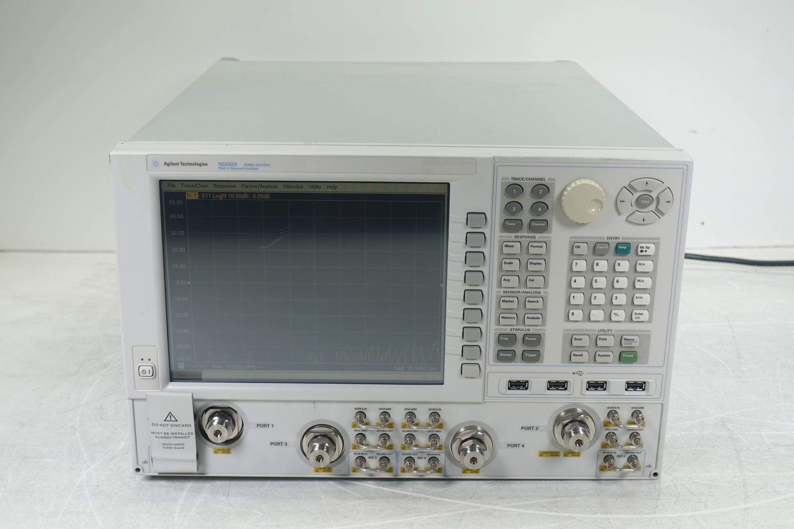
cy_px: 264
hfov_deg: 38.9
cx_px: 397
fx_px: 1125
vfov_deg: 26.5
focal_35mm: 51
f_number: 3.2
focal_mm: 18.7
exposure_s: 1/80
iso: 125
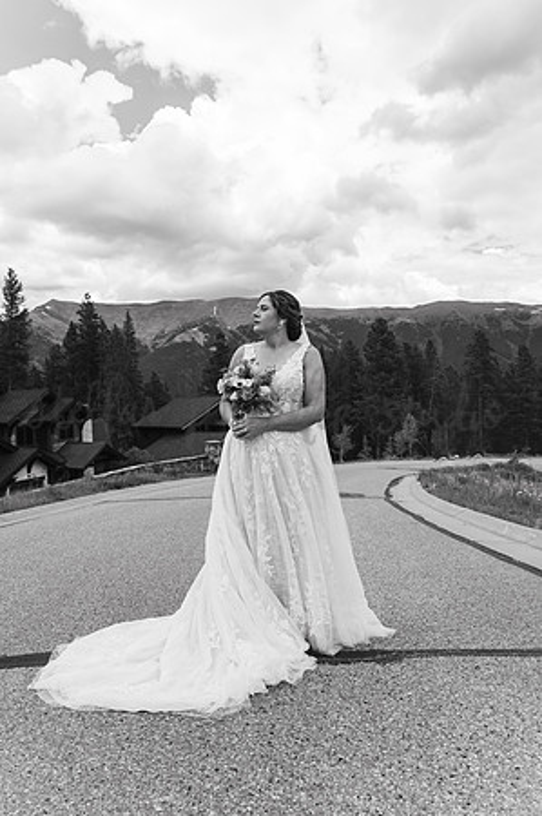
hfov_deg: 45.6
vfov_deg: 64.6
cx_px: 271
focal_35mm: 28
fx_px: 645
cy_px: 408
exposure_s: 1/800
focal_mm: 28.5
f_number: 4.5
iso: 200
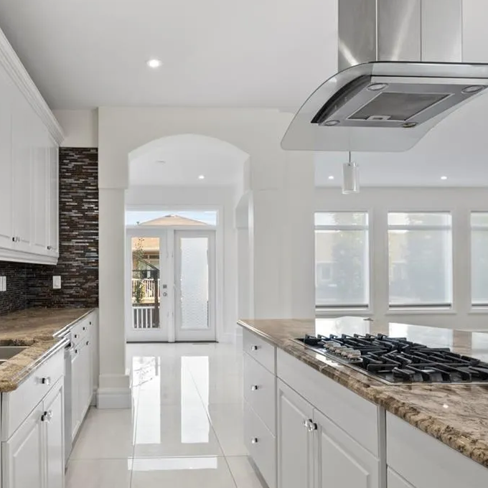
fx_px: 431
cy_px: 273
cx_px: 174
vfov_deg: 58.9
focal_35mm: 27
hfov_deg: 58.1
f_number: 9
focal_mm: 9
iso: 320
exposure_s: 1/2.5
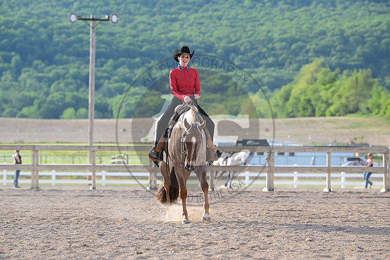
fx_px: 1788
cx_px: 195
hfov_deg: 12.4
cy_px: 130
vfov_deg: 8.3
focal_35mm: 165
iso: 1000
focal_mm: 165
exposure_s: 1/2000
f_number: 5
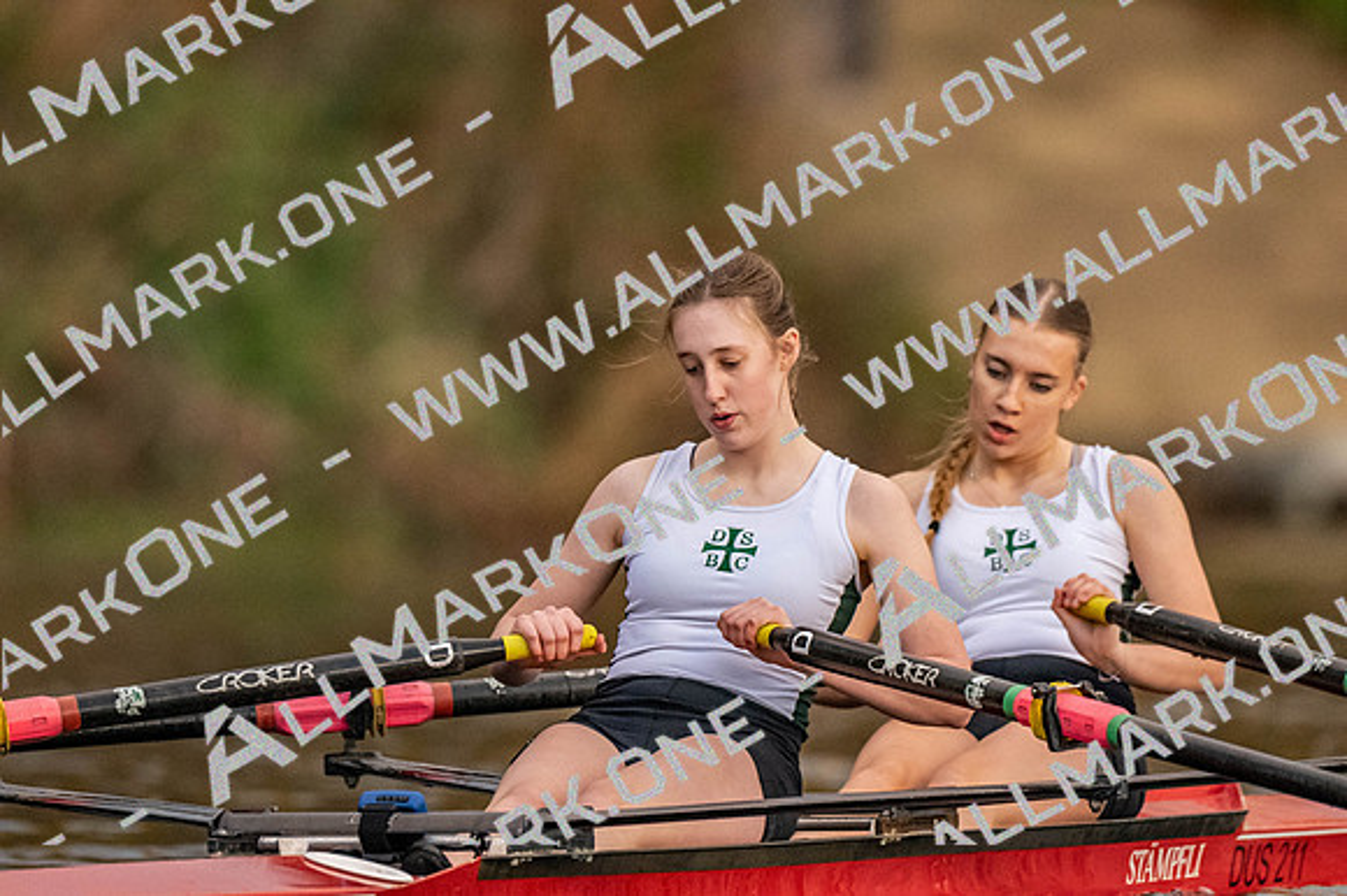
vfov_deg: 1.5
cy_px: 448
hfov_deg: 2.3
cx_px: 674
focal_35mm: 900
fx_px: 33655
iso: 4500
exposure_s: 1/2500
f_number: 4
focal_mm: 600
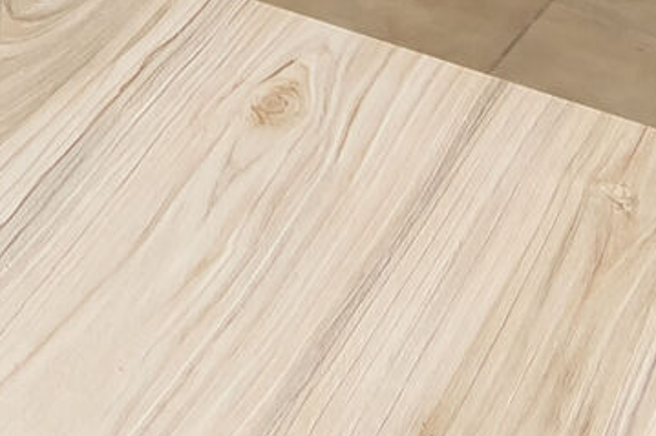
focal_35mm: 117
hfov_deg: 12.7
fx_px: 2131
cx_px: -998
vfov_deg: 8.1
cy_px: -1221
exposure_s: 1/60
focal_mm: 10
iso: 160
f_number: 4.5
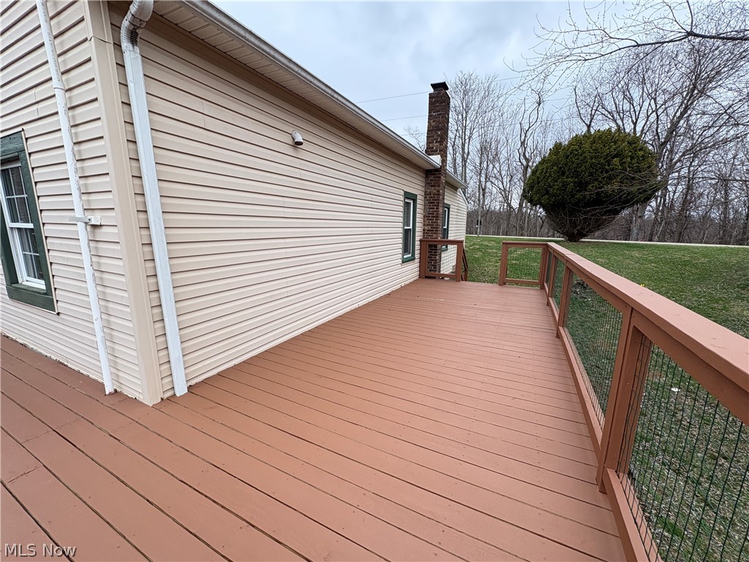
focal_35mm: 14
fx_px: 303
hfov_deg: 102.1
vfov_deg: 85.7
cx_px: 374
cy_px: 281
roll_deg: +0.2
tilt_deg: -10.2
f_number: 2.2
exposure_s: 1/388
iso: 40
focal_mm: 2.22
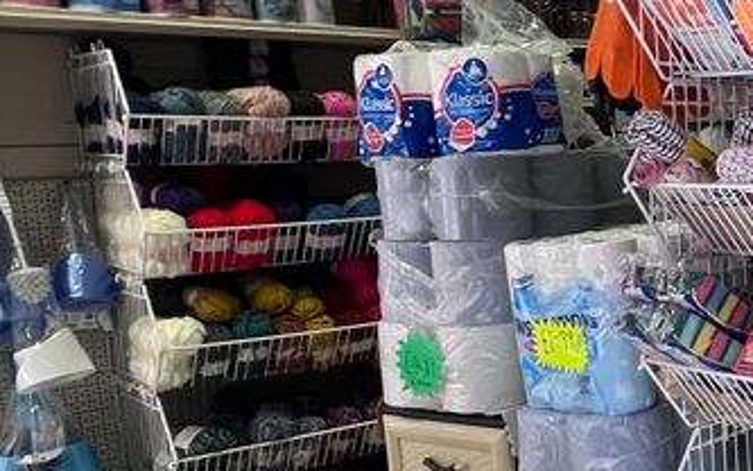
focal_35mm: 46
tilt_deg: -8.7
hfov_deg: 31.9
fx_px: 944
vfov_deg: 27.9
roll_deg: +1.5
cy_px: 273
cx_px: 1002
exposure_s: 1/50
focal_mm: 1.57
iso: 125
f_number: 1.8
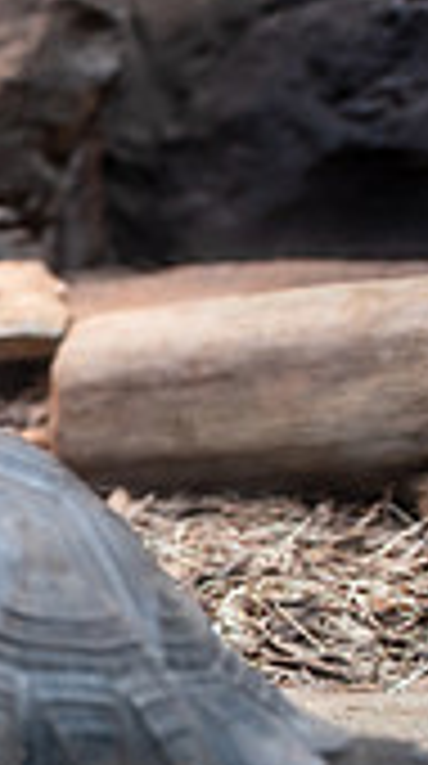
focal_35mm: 86
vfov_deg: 24.1
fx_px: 1744
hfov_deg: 10.3
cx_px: -833
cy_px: 695
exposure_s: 1/250
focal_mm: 24
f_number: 2.8
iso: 640
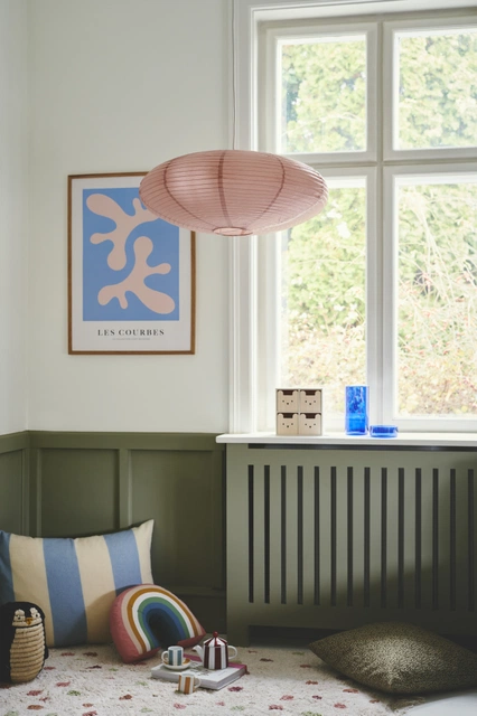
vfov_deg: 39.6
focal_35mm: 50
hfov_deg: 27.0
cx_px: 238
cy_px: 358
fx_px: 995
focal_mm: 50
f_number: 5.6
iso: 200
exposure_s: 1
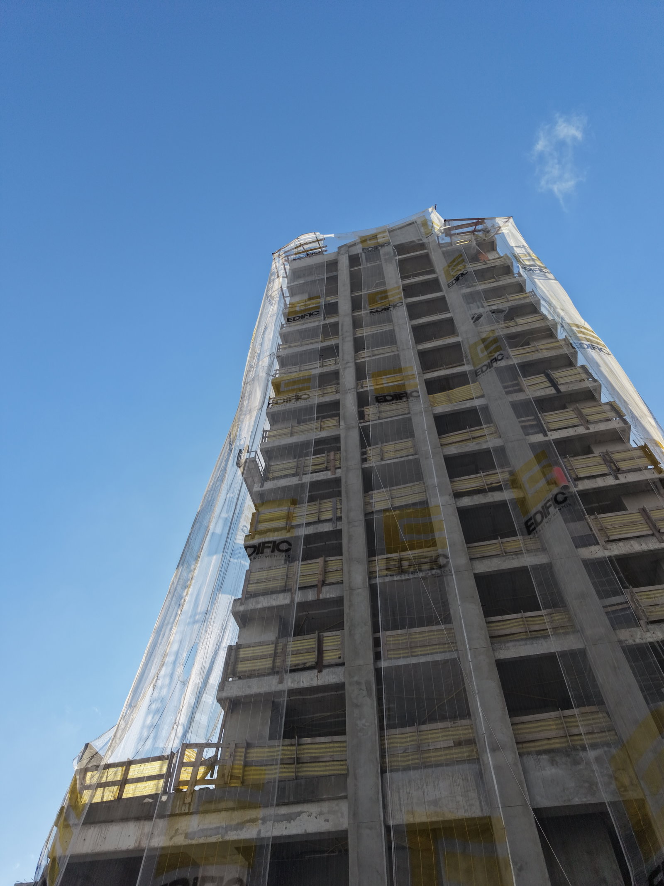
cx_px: 332
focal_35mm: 24
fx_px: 614
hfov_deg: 56.8
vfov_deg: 71.6
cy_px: 443
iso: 290
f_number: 1.8
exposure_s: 1/5000
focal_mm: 8.67
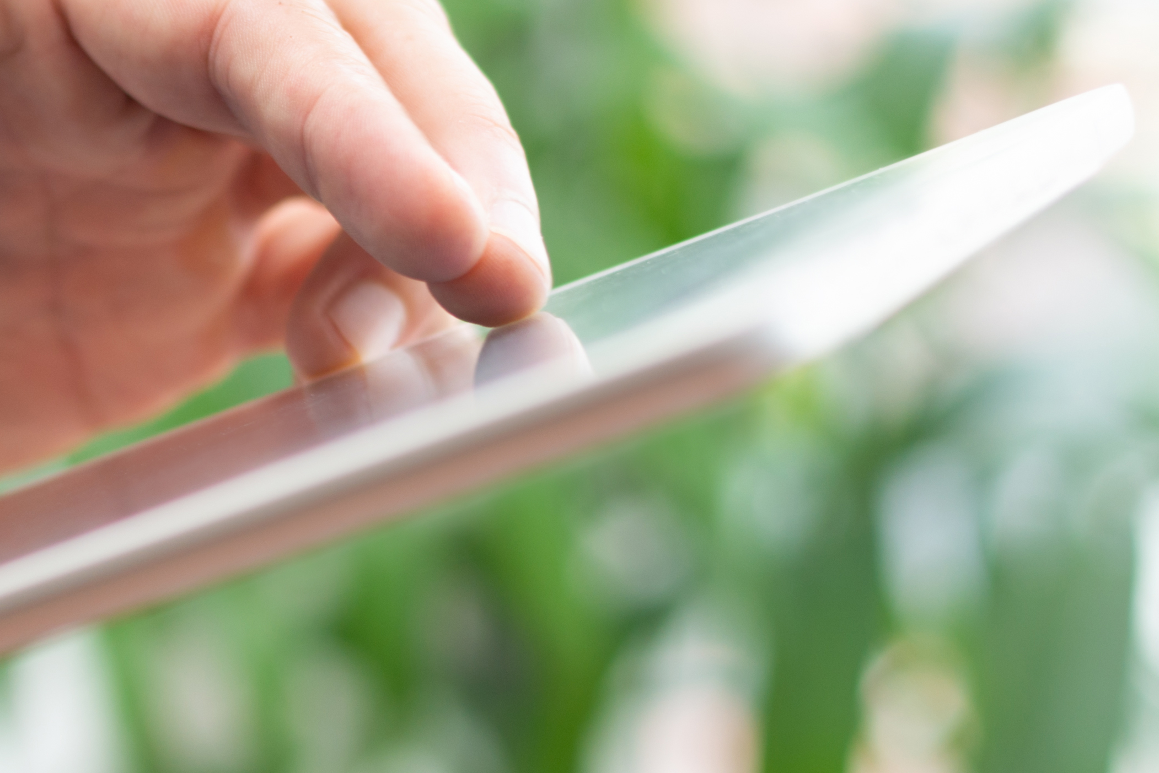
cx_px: -94
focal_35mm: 166
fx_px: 5346
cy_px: 537
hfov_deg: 12.2
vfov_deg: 8.3
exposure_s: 1/200
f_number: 2.8
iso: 100
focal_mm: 58
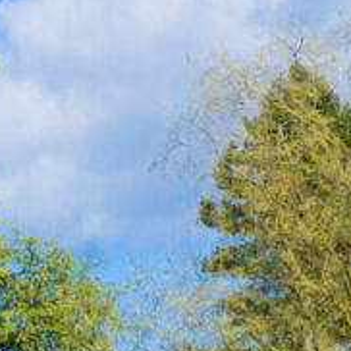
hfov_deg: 7.7
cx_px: 906
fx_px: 2391
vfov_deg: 8.4
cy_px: 310
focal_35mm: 208
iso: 100
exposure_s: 1/1000
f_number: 7.1
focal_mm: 29
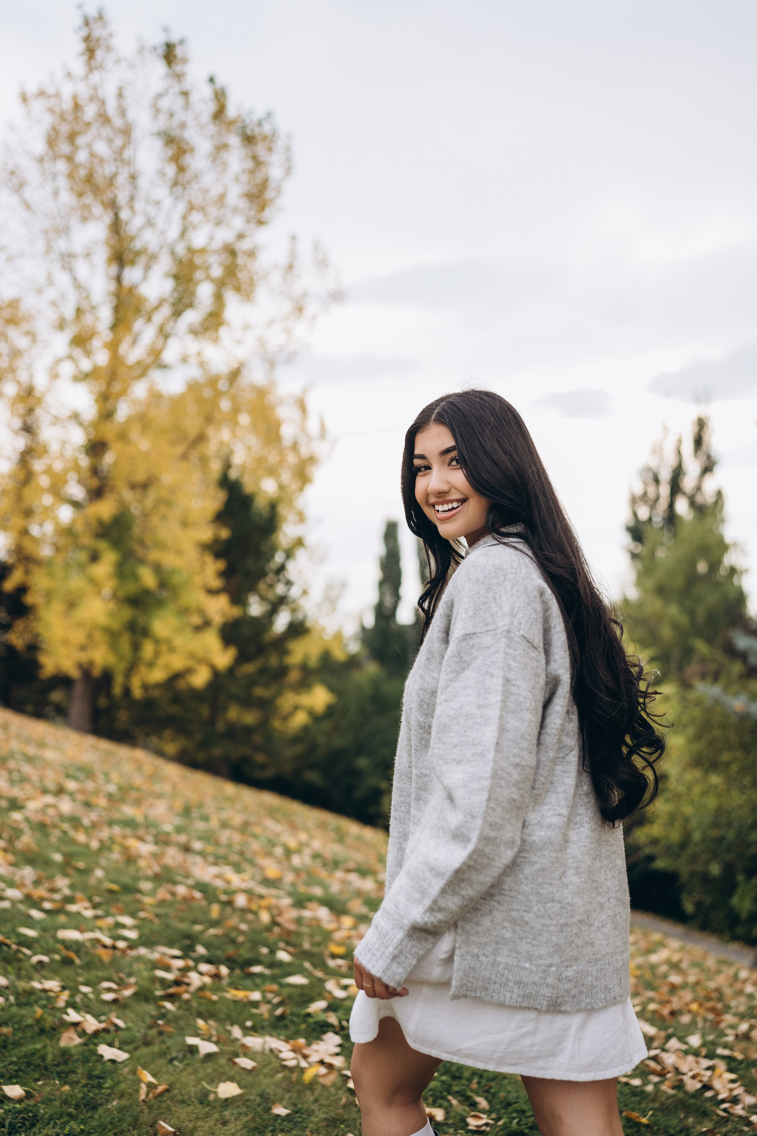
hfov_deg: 37.9
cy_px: 568
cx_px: 378
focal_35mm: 35
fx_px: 1104
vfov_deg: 54.4
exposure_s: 1/1000
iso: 100
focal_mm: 35
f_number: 1.8
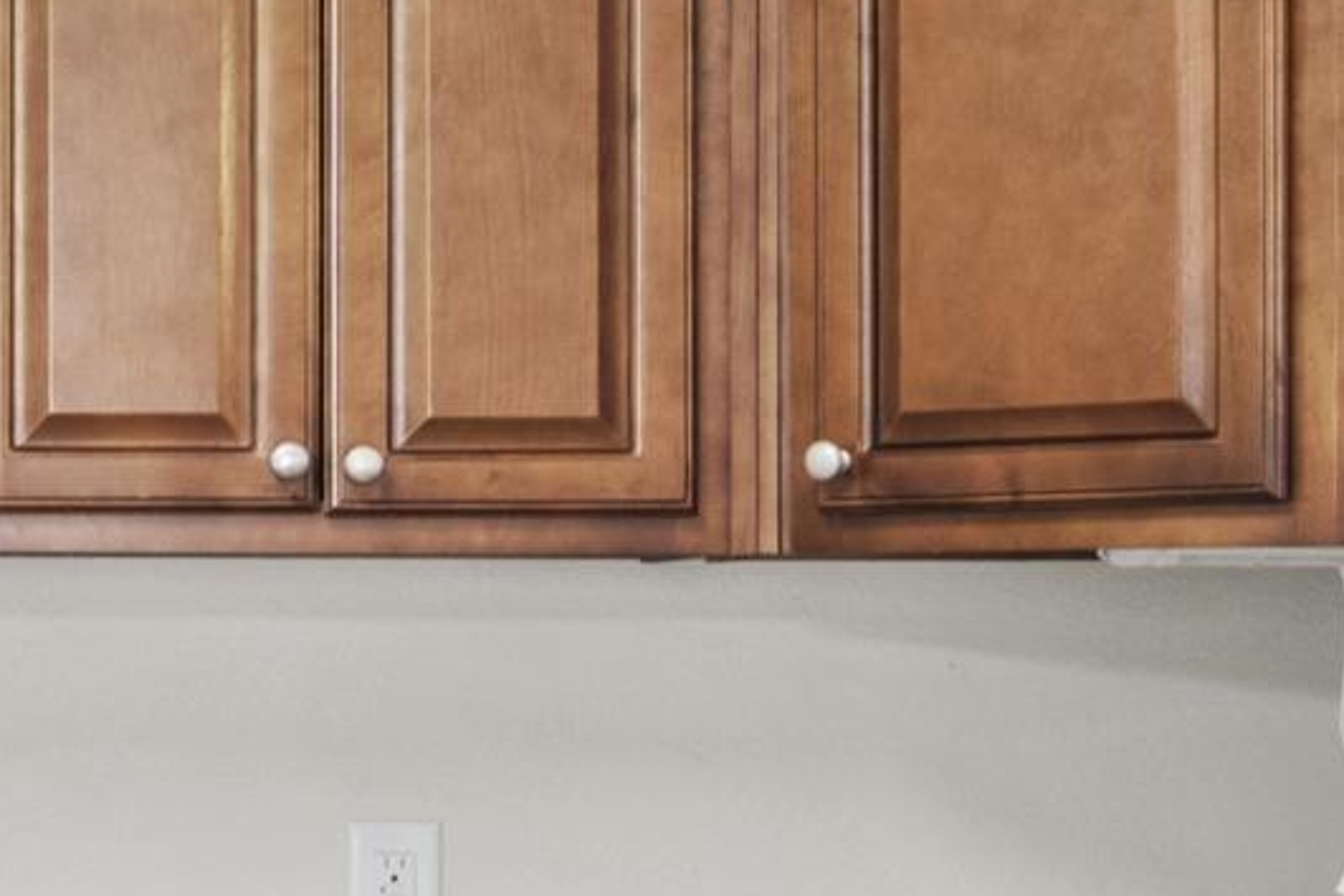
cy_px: 624
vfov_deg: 9.4
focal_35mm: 146
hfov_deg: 13.6
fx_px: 5450
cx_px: -347
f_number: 8
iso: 400
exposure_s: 1/1.25
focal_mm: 20.9
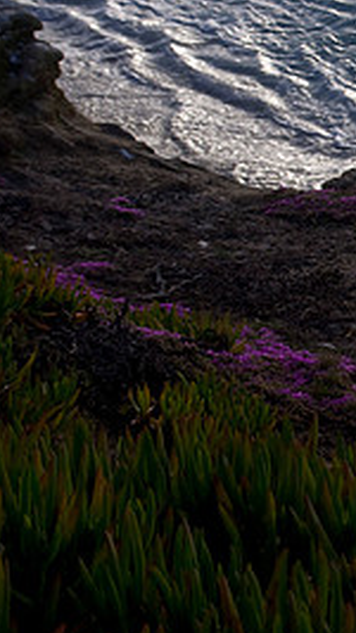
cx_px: 560
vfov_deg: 15.0
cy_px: 212
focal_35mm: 143
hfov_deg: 8.3
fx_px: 2402
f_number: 7.1
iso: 200
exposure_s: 1/1000
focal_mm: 42
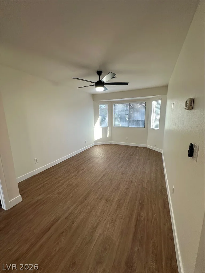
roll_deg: +0.7
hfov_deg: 85.7
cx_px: 102
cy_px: 136
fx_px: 111
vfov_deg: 102.1
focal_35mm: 14
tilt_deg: -9.9
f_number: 2.2
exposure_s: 1/120
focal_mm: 2.22
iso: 200
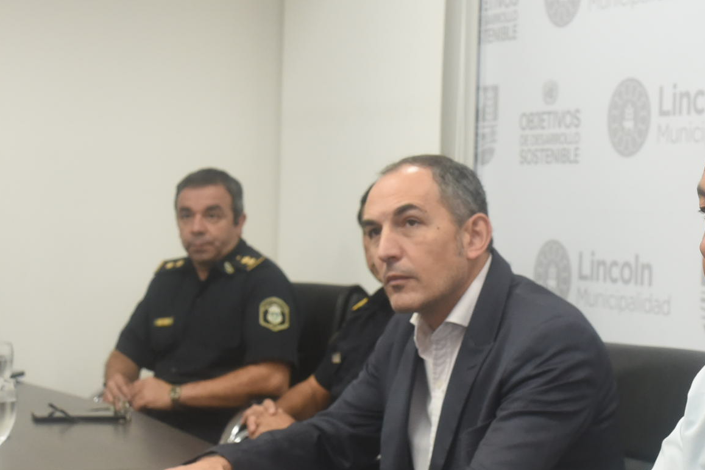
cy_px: 299
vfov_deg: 15.0
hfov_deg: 22.2
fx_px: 1782
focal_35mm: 91
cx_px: 512
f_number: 5.6
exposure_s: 1/200
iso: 2000
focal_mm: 35
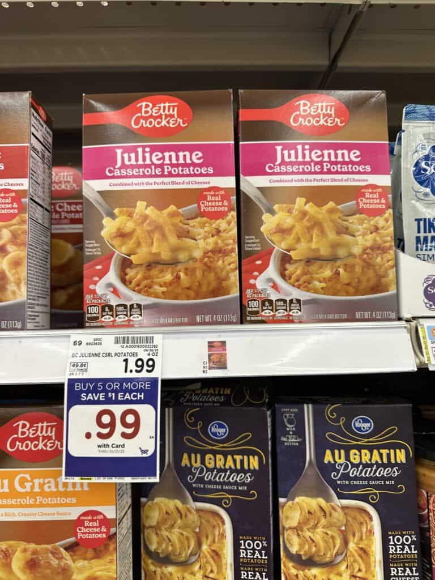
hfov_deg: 56.8
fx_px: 402
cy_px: 290
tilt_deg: +3.3
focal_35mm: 24
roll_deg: +1.4
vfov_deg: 71.6
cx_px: 218
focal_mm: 6.86
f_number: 1.78
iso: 80
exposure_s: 1/62
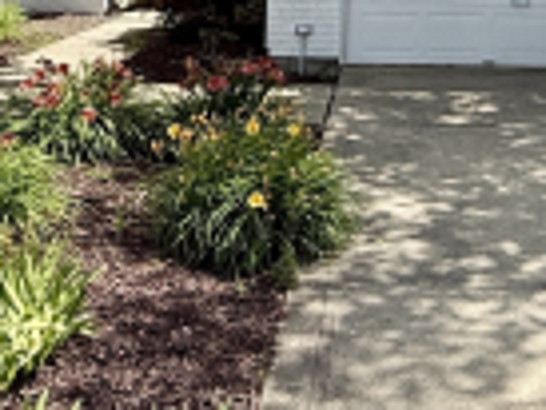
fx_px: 1074
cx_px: 432
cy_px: -107
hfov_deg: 28.0
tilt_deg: +3.3
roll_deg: -1.6
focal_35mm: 68
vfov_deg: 20.0
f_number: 2.2
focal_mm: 2.22
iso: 50
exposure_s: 1/1339
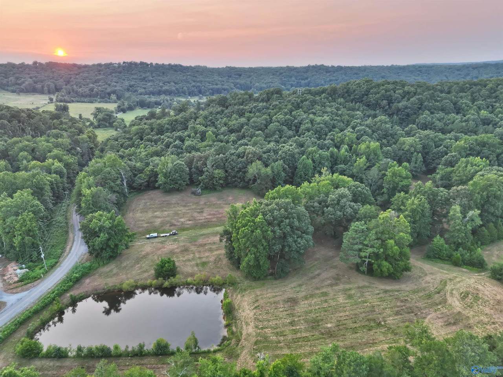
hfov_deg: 71.6
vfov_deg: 56.8
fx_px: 349
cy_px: 188
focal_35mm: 24
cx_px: 252
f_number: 1.7
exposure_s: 1/100
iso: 140
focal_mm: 6.72
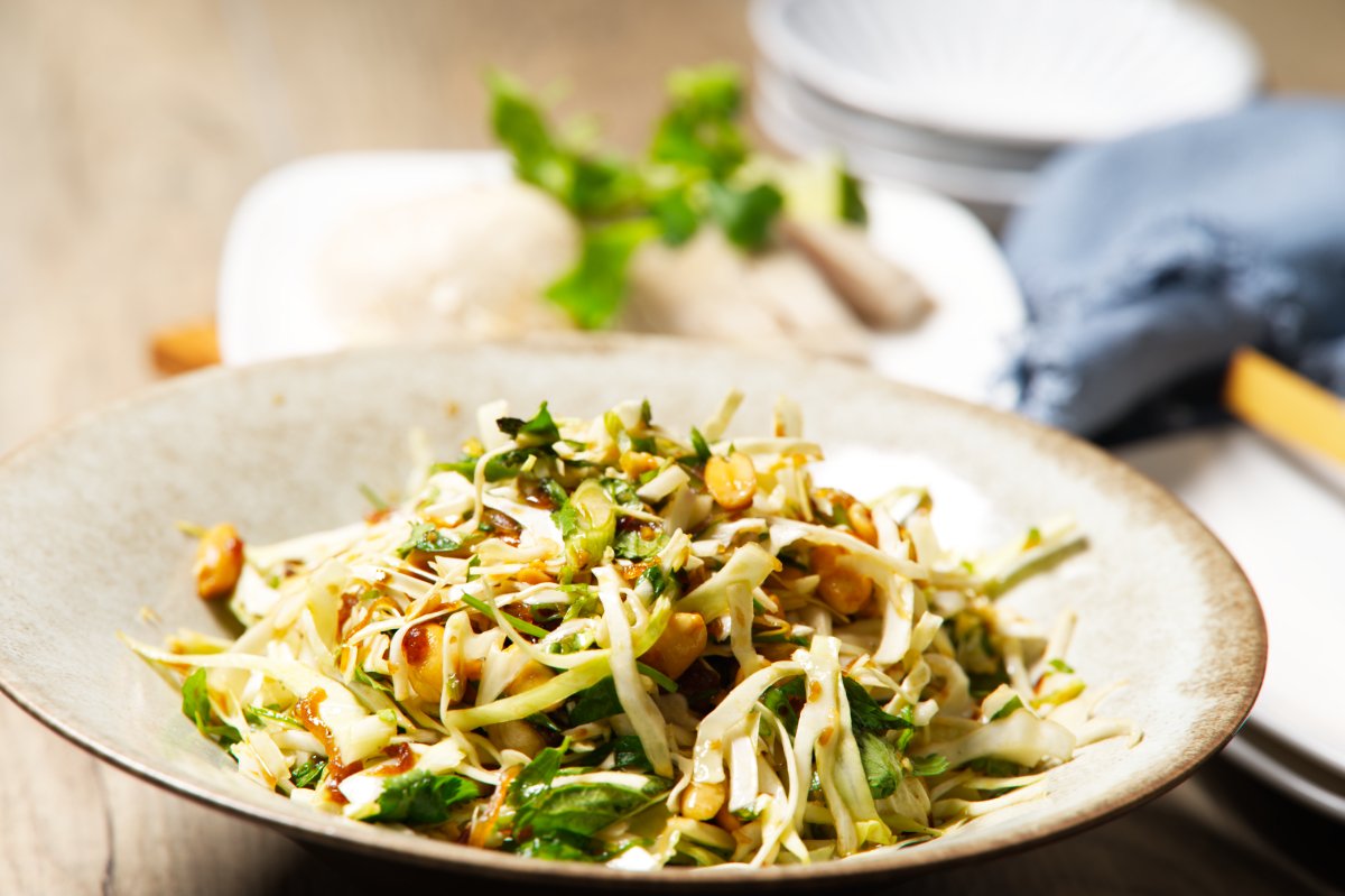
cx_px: 672
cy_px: 448
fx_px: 3921
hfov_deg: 19.5
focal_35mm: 105
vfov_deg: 13.0
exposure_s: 1/100
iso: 100
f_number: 6.3
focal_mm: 105
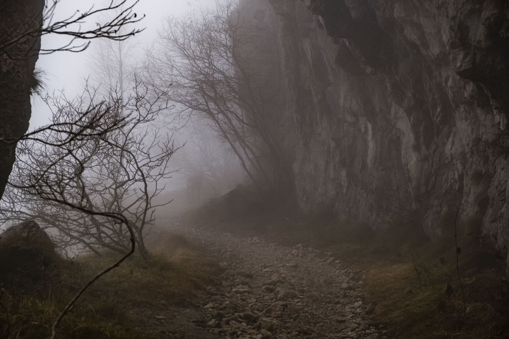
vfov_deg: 16.5
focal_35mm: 83
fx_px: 1173
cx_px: 254
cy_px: 170
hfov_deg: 24.5
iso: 200
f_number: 7.1
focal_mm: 55
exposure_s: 1/105
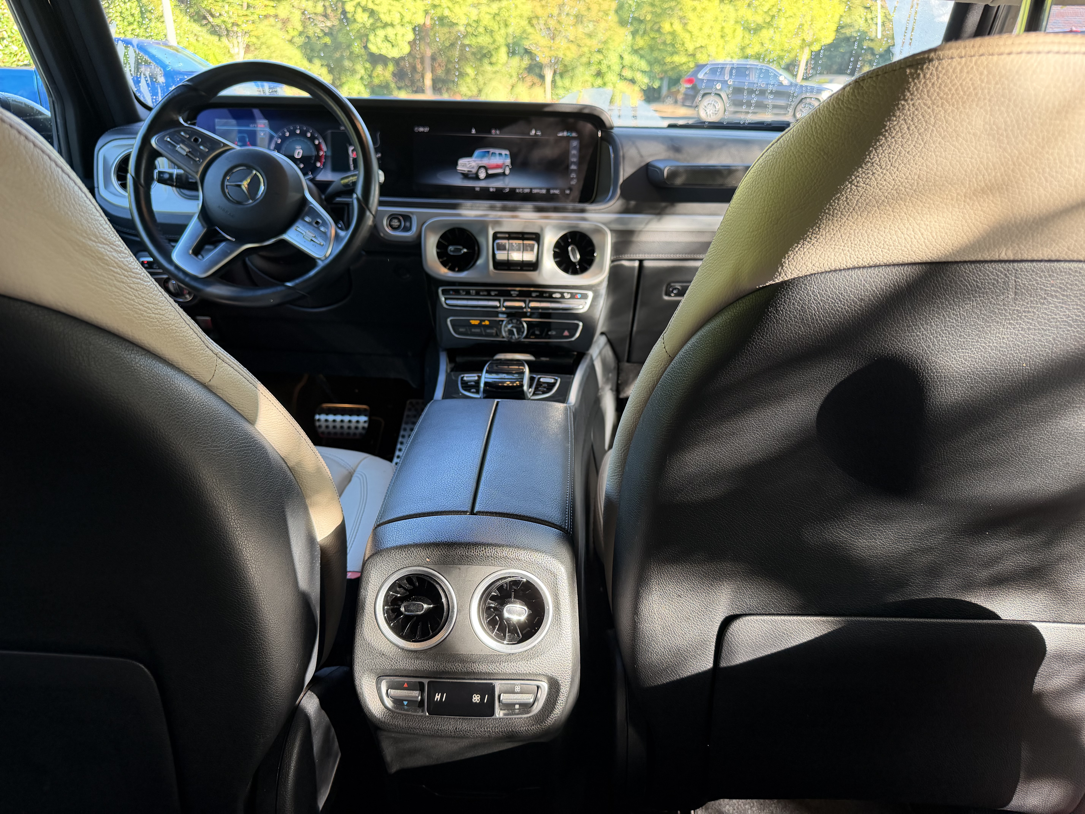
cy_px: 407
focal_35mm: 24
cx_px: 542
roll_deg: -1.2
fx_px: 752
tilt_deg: -22.8
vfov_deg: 56.8
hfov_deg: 71.6
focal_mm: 6.76
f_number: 1.78
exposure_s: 1/101
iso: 200
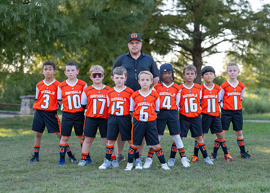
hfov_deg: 30.9
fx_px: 488
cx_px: 145
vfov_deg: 22.3
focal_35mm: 64
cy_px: 110
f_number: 1.8
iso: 160
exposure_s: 1/800
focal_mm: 50
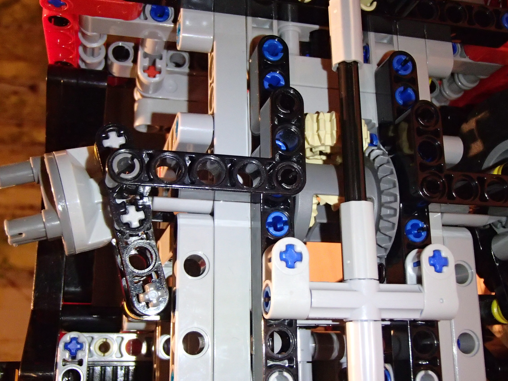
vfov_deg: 34.3
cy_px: 195
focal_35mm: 42
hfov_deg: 44.8
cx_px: 240
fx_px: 616
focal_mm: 6.64
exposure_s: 1/40
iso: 1000
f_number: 4.7
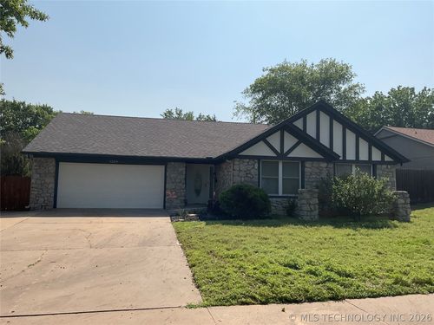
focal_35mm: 29
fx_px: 364
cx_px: 217
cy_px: 162
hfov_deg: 61.7
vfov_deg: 48.2
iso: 20
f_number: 1.8
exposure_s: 1/4785
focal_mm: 3
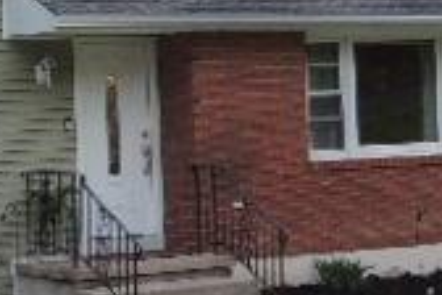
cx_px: -145
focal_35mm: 139
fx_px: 1706
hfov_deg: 14.1
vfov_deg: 9.8
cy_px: 53
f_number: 3.3
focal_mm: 6.2
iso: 110
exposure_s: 1/50
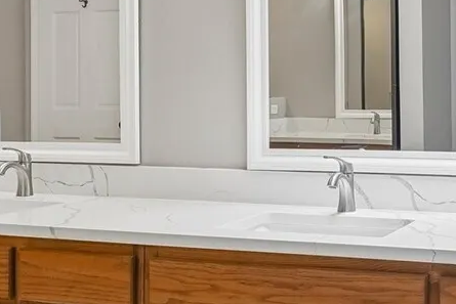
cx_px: 375
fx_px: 773
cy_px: 129
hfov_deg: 31.9
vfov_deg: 22.3
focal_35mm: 61
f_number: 8
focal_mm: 16
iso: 1600
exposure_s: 1/60
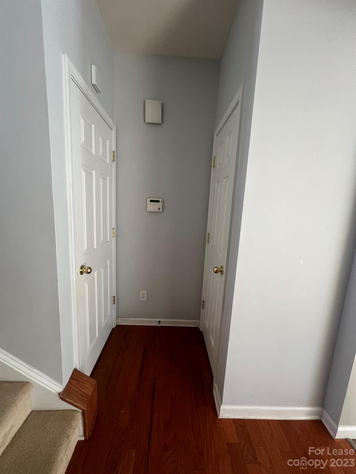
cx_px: 178
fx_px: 178
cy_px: 237
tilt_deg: -9.1
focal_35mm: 13
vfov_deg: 106.2
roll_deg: -1.8
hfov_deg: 89.9
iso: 160
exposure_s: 1/60
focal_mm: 1.57
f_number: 1.8
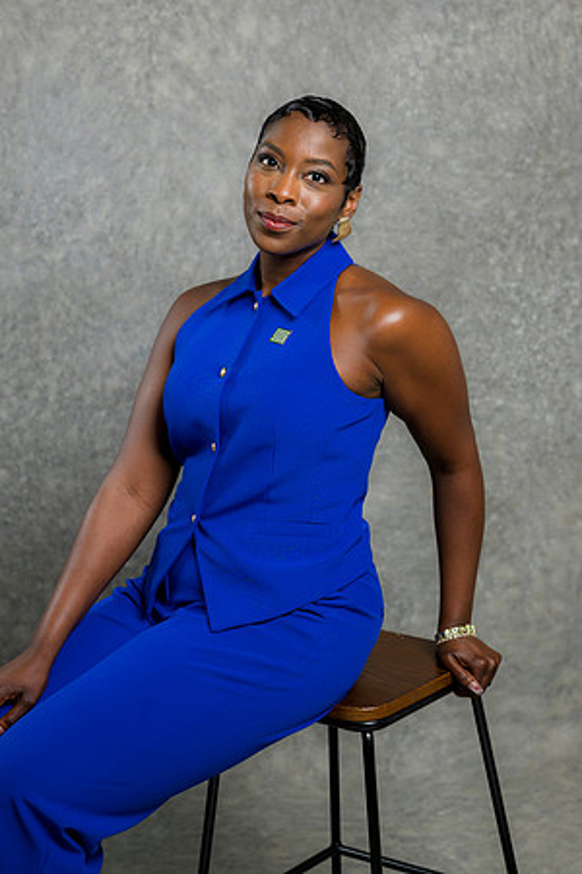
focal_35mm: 85
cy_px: 437
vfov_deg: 23.9
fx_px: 2061
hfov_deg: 16.1
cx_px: 291
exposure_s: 1/200
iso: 125
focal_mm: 85
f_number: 5
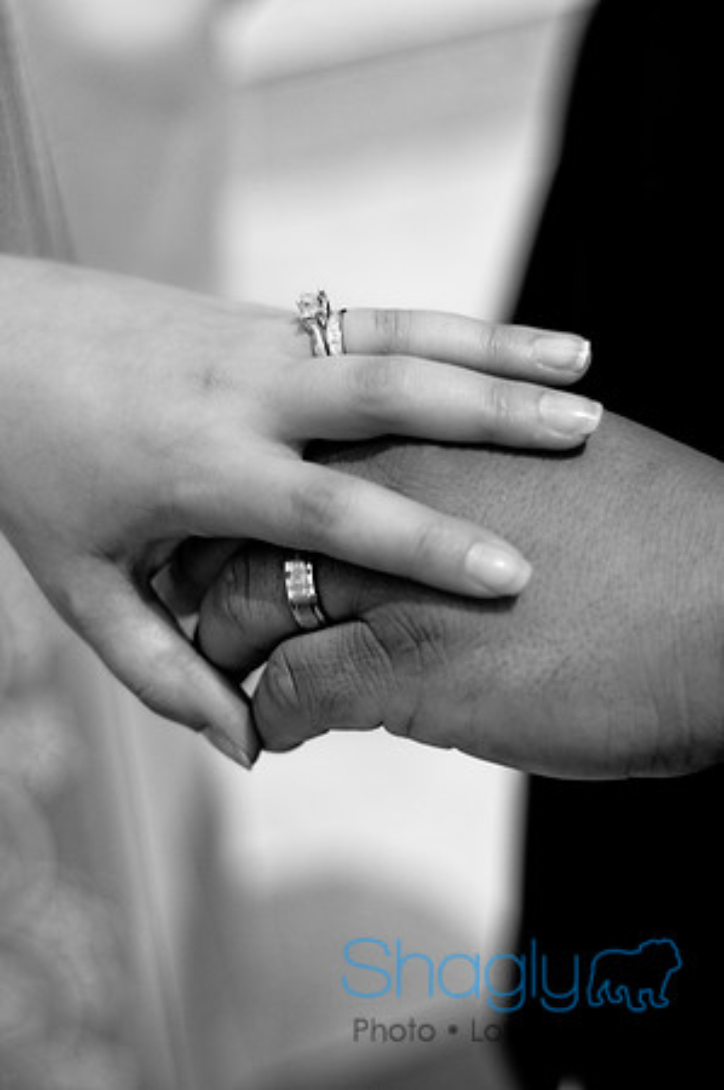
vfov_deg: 27.0
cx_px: 362
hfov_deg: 18.1
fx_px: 2268
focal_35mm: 75
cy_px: 545
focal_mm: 50
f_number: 1.8
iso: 400
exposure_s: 1/125
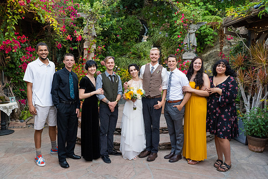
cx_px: 134
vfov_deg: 46.4
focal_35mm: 28
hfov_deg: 65.5
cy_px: 90
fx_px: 208
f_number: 3.2
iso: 500
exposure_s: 1/250
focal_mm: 28
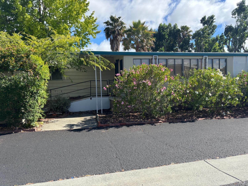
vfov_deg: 53.1
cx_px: 124
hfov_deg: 67.3
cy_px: 93
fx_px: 186
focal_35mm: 26
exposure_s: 1/1477
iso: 50
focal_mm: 5.96
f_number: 1.6
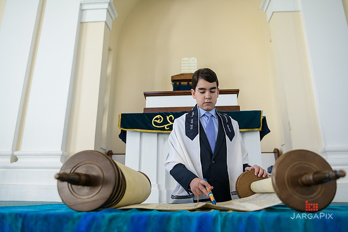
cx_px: 174
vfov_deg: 48.0
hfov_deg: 67.4
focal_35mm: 27
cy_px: 116
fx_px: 261
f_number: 3.2
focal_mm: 27
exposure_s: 1/125
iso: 400
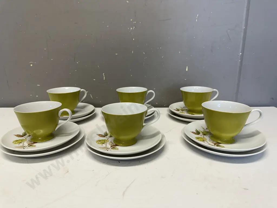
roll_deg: +0.5
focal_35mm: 24
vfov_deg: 56.8
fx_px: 192
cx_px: 138
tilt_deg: -14.8
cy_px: 104
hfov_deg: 71.6
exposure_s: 1/100
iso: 80
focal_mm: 6.86
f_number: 1.78
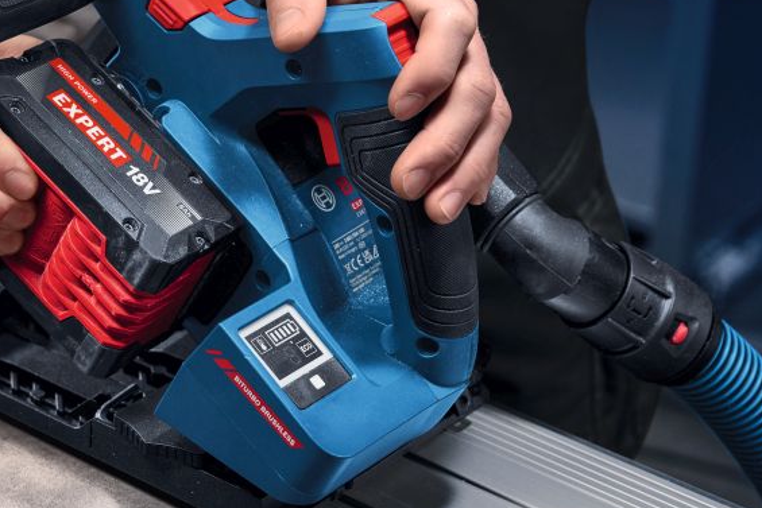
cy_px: 216
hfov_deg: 16.4
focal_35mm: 124
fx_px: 2625
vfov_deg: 11.1
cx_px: 134
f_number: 5.6
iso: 800
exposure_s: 1/125
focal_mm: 70
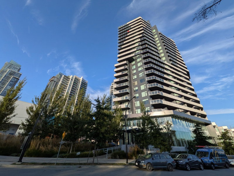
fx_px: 95
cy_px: 88
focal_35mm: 14
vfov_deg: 85.7
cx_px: 117
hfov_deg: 102.1
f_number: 2.2
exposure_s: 1/2137
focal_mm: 1.85
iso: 49
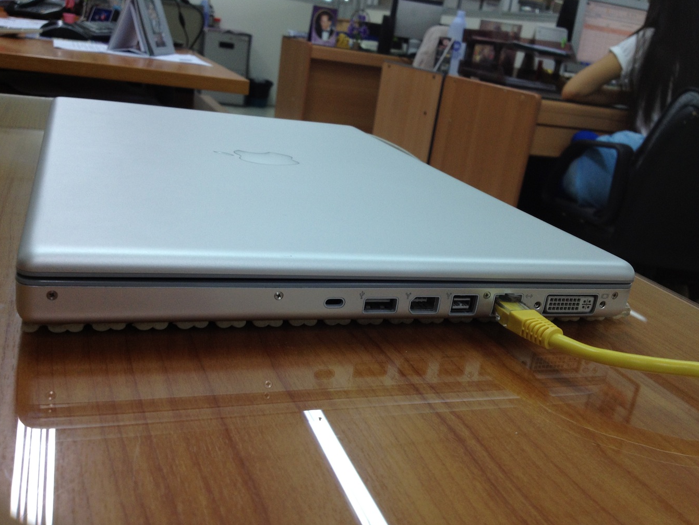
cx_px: 348
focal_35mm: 37
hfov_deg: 50.1
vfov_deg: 38.7
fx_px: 747
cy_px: 256
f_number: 2.4
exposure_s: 1/50
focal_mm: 4.28
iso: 80
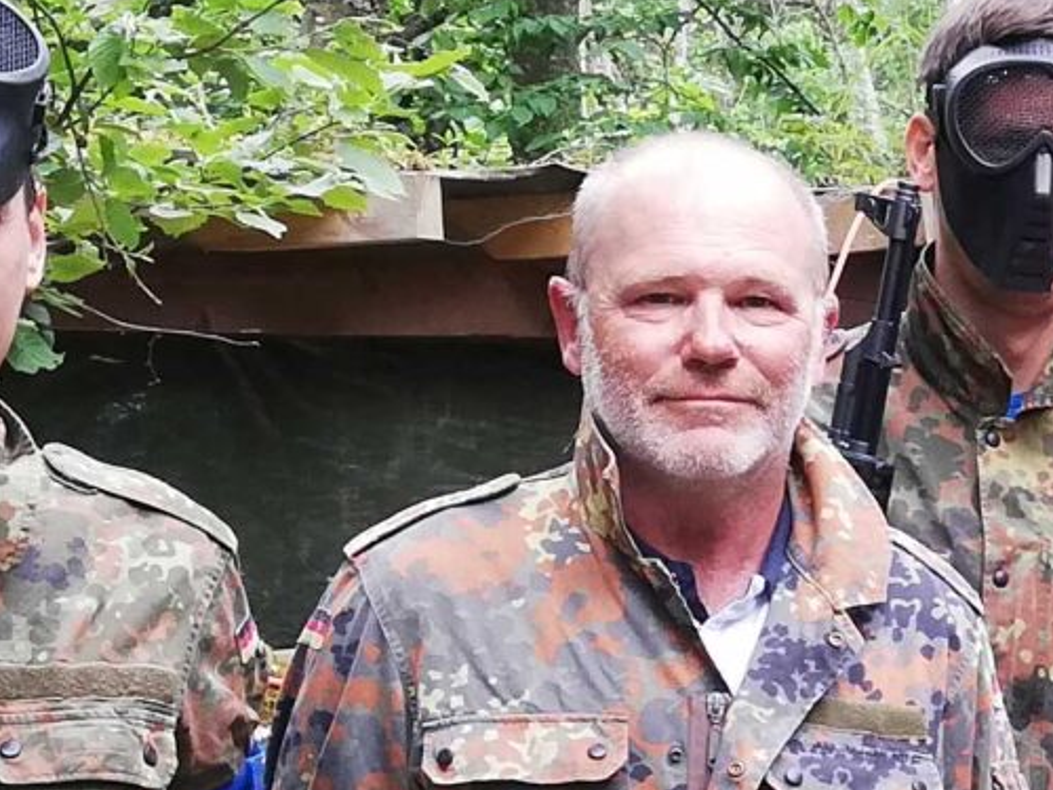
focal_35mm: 133
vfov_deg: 11.0
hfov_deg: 14.0
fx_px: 4046
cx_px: 1512
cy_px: 790
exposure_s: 1/100
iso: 64
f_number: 2.2
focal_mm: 3.81
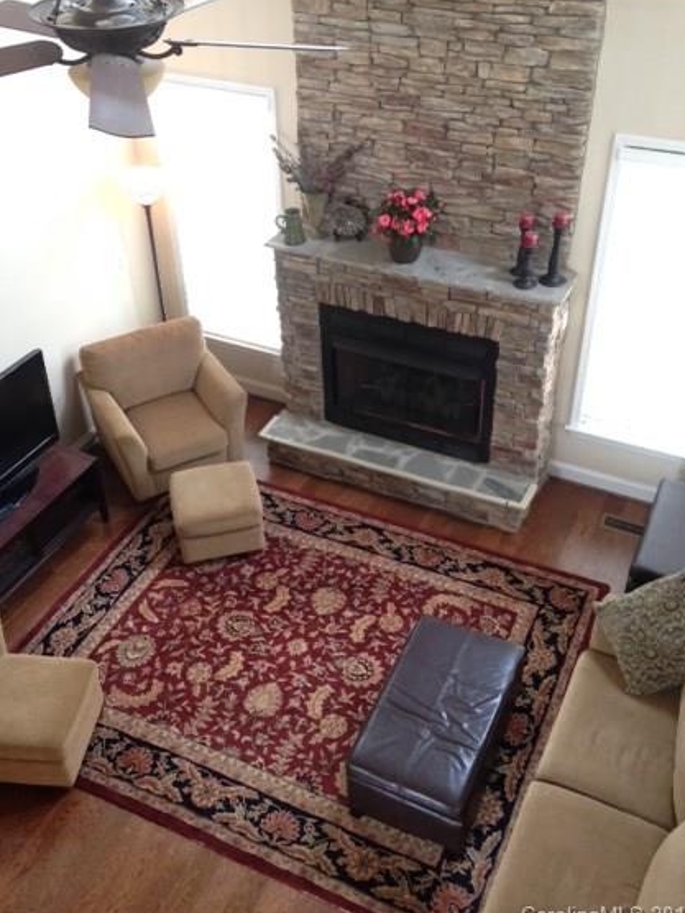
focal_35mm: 38
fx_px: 1003
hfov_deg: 37.7
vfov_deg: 48.9
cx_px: 315
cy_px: 406
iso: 125
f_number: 2.4
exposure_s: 1/20
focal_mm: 4.12
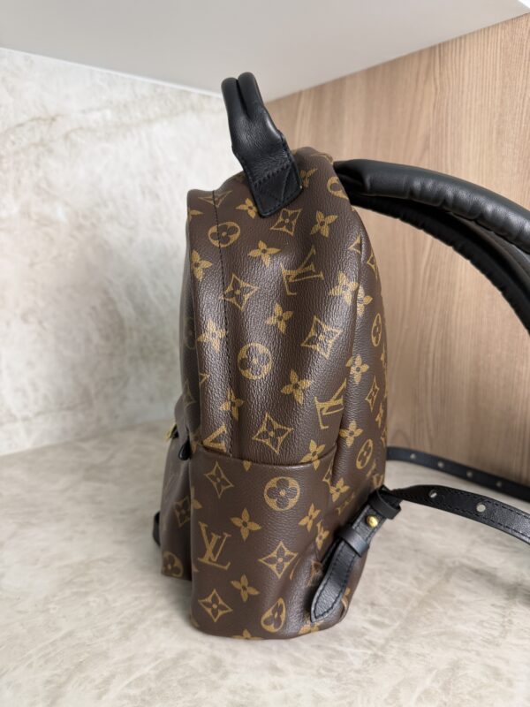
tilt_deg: -10.9
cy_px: 354
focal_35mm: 24
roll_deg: -0.5
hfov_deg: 56.8
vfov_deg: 71.6
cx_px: 265
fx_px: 490
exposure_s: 1/120
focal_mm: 6.76
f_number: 1.78
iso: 160
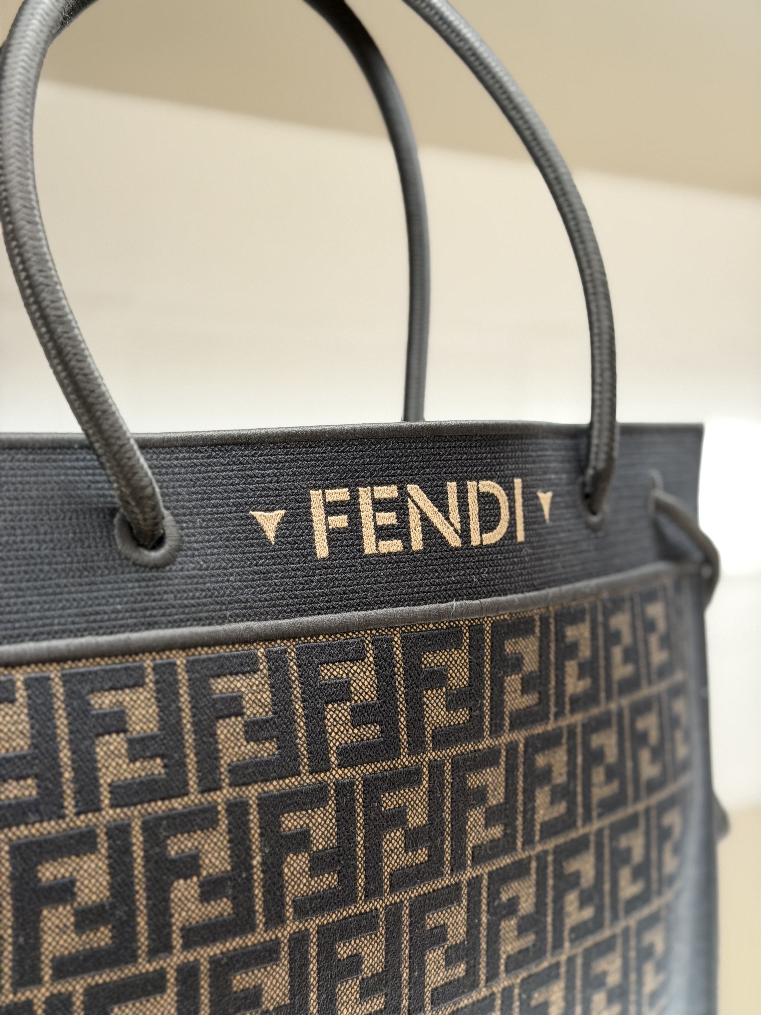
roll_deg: -1.0
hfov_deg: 30.3
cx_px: 380
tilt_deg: -3.7
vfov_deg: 39.7
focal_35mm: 48
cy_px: 508
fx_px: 1407
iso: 200
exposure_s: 1/60
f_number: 1.78
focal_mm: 6.76
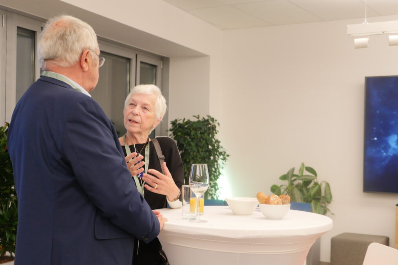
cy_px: 145
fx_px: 608
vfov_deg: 24.6
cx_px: 198
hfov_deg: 36.3
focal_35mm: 55
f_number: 2.8
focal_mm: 26
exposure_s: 1/60
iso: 800
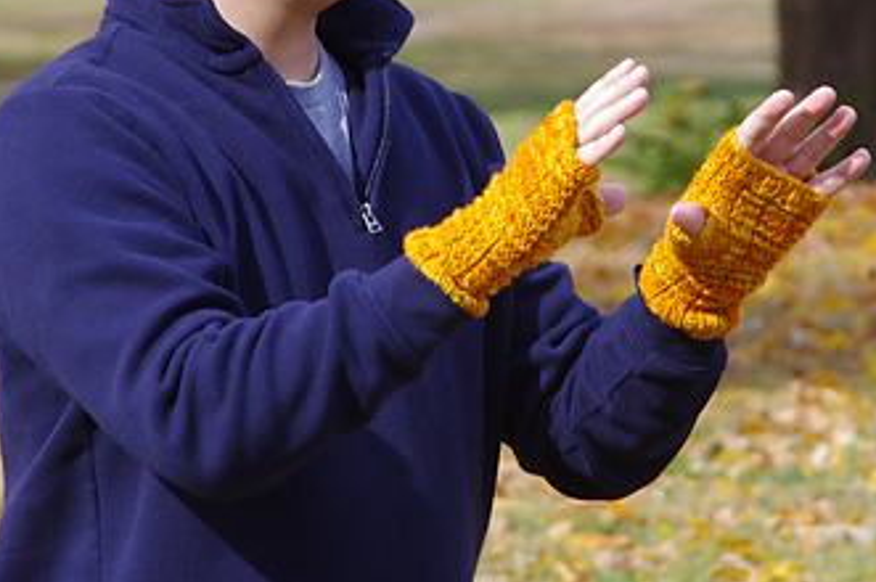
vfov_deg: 2.6
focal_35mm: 522
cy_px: 65
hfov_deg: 4.0
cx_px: 540
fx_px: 12689
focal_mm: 180
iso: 400
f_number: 10
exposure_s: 1/250
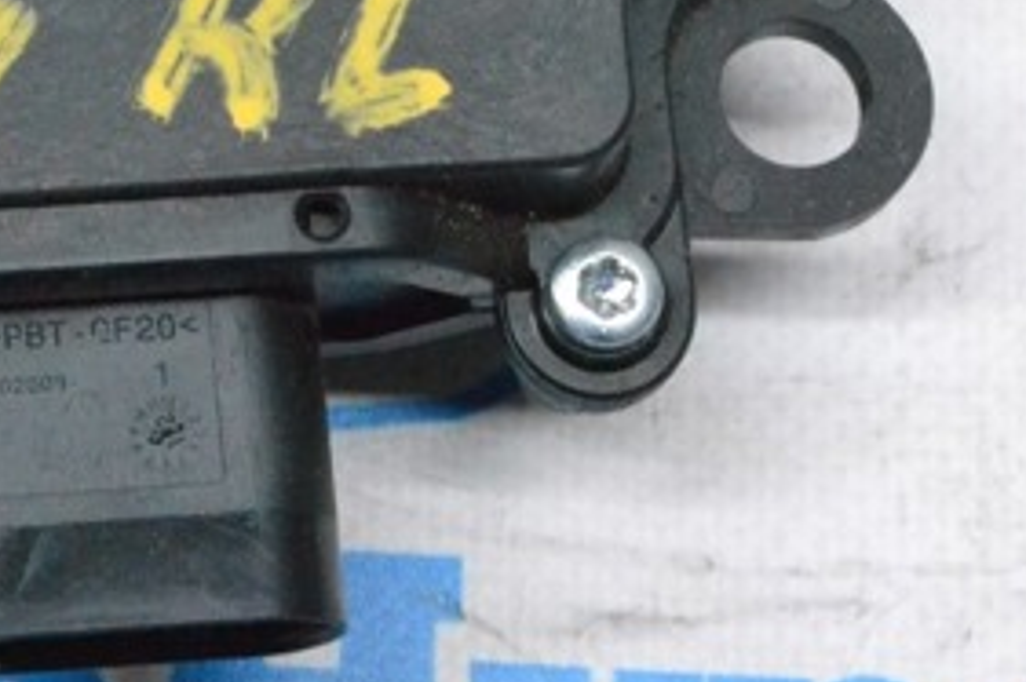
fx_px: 5359
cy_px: 55
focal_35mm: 188
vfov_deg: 7.3
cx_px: 204
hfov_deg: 10.9
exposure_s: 1/160
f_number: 11
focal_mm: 55
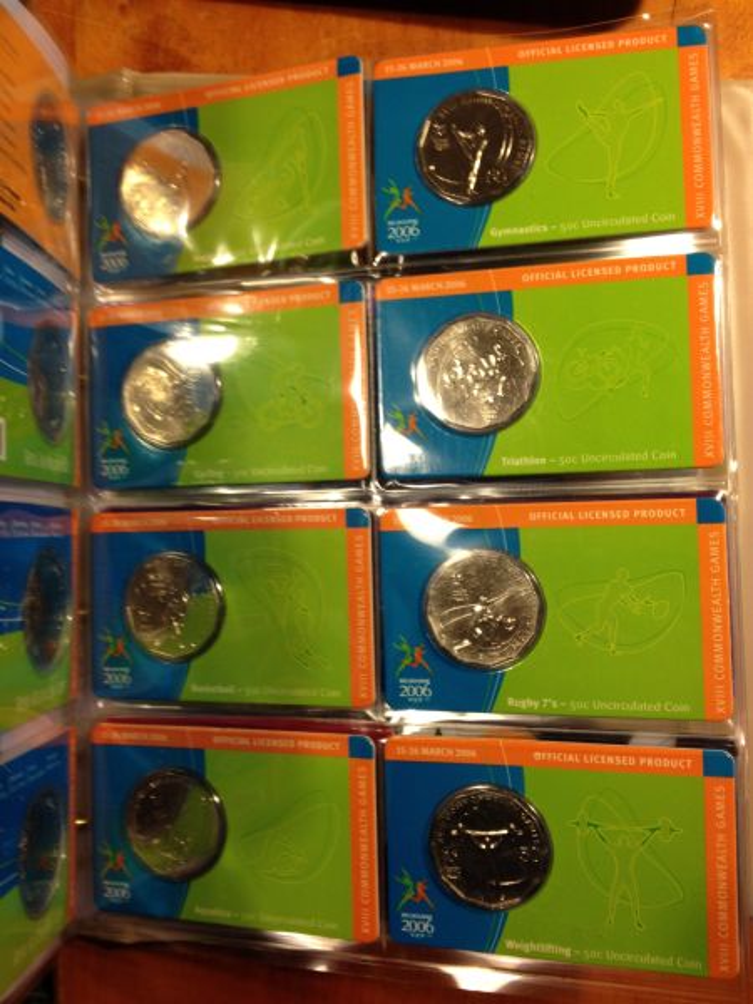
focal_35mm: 35
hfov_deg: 40.7
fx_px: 1015
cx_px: 376
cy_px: 502
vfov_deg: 52.6
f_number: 2.4
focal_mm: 4.28
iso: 100
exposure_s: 1/20
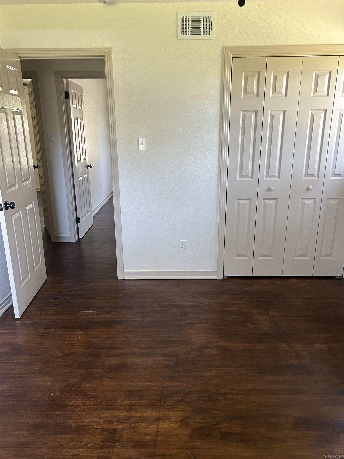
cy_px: 230
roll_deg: +1.5
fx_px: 345
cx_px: 172
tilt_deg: -14.1
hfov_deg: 53.1
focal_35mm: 26
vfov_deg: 67.3
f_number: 1.5
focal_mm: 5.7
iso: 160
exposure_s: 1/60
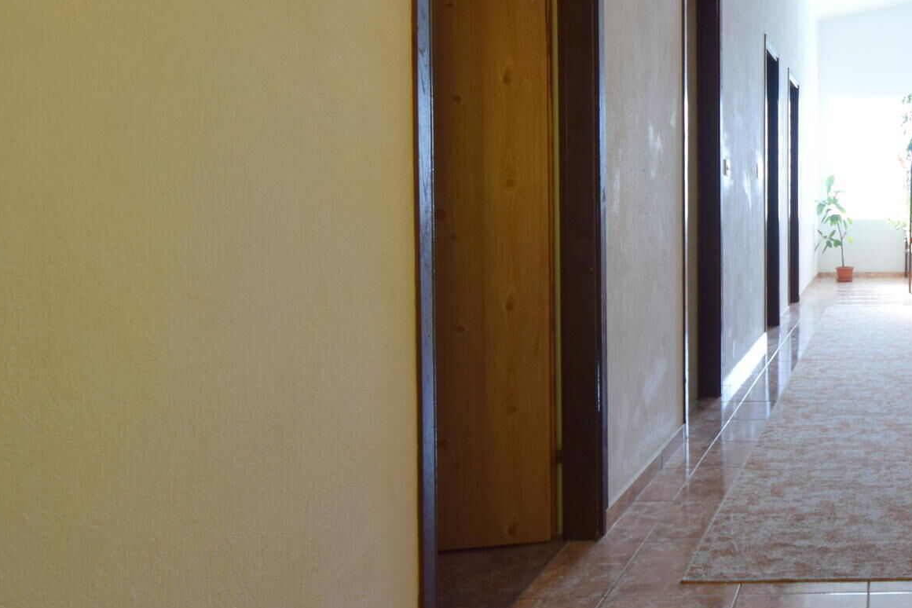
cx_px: 896
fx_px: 785
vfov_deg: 41.7
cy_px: 199
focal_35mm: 31
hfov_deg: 49.9
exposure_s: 1/80
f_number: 4.5
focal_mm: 10
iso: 400
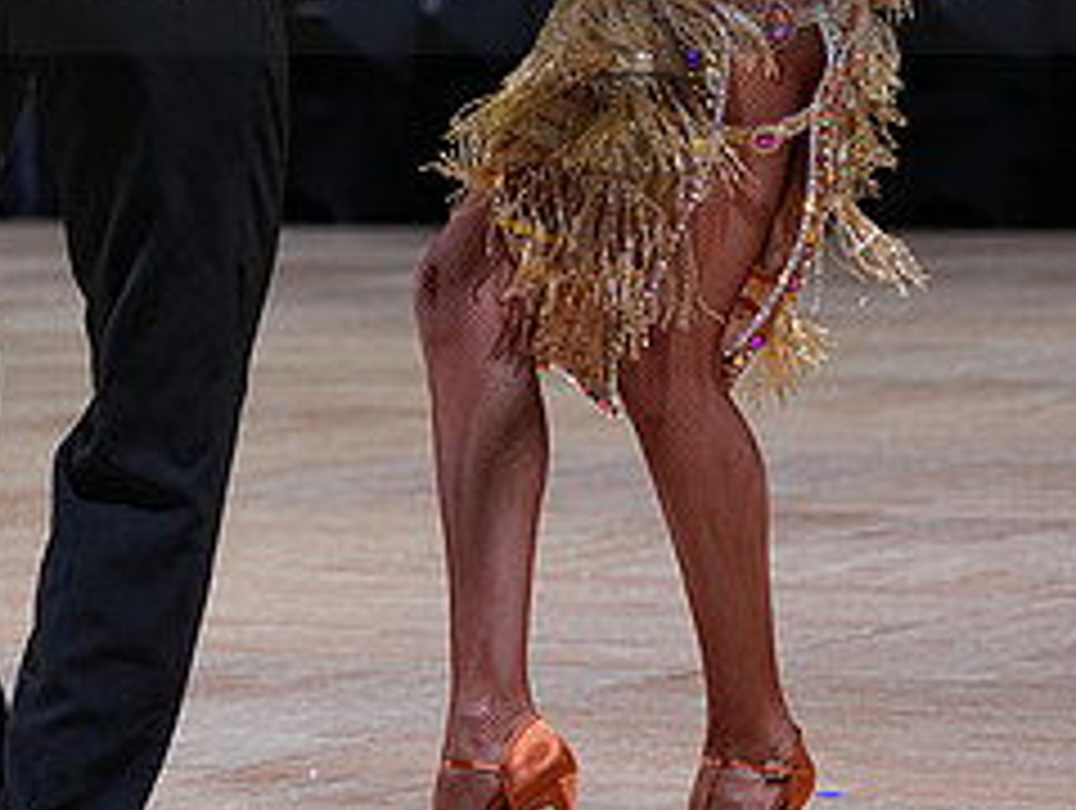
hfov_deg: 9.0
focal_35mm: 219
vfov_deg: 6.8
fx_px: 6818
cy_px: -94
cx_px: 524
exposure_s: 1/500
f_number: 4
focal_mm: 94
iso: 1250
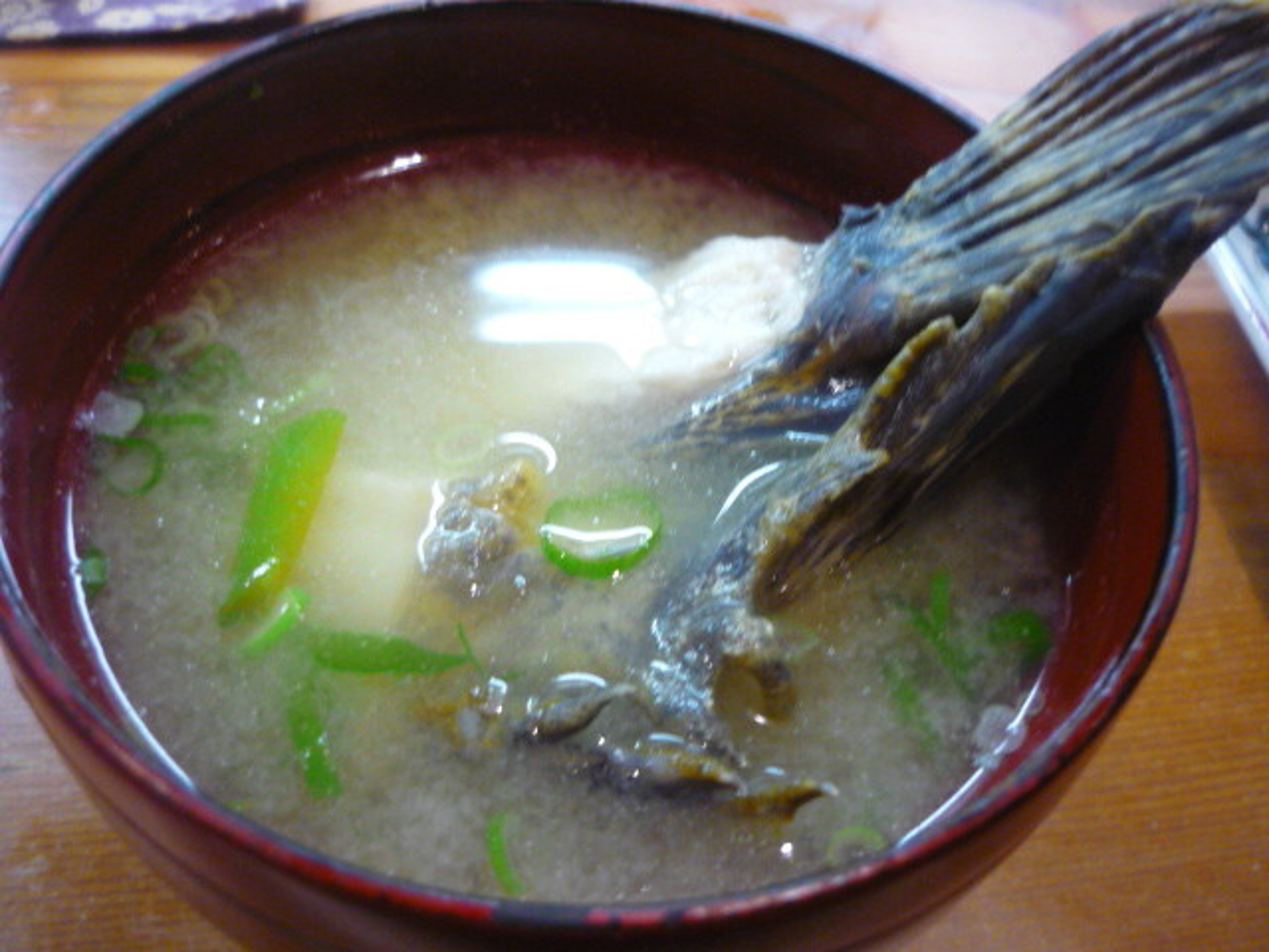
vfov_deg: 42.9
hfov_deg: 55.4
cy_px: 476
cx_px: 634
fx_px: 1210
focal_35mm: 33
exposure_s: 1/15
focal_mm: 5.5
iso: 400
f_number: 2.8
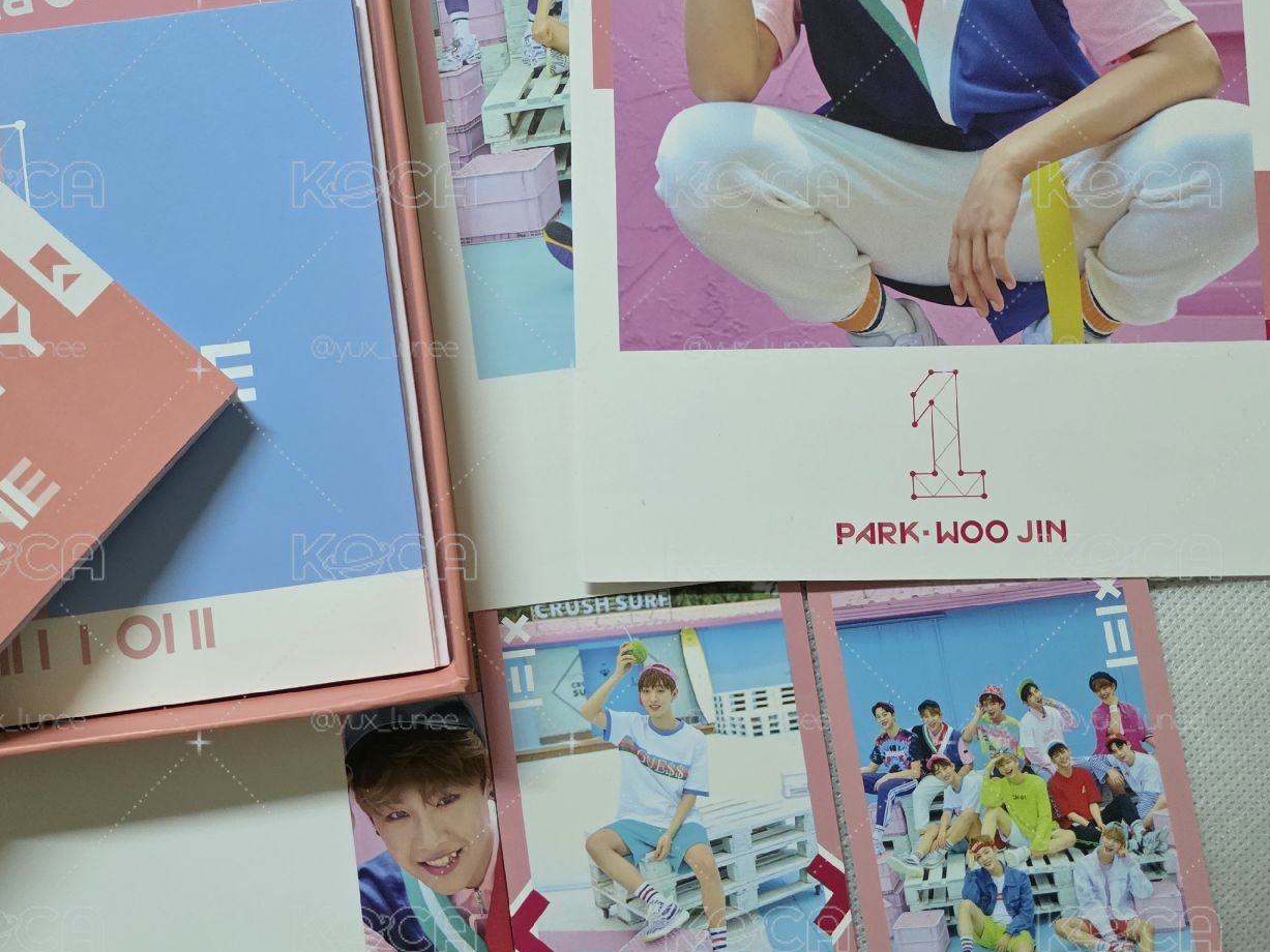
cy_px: 369
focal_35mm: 36
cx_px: 447
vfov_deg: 39.4
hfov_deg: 50.6
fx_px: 1321
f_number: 1.7
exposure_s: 1/120
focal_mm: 6.3
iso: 1600
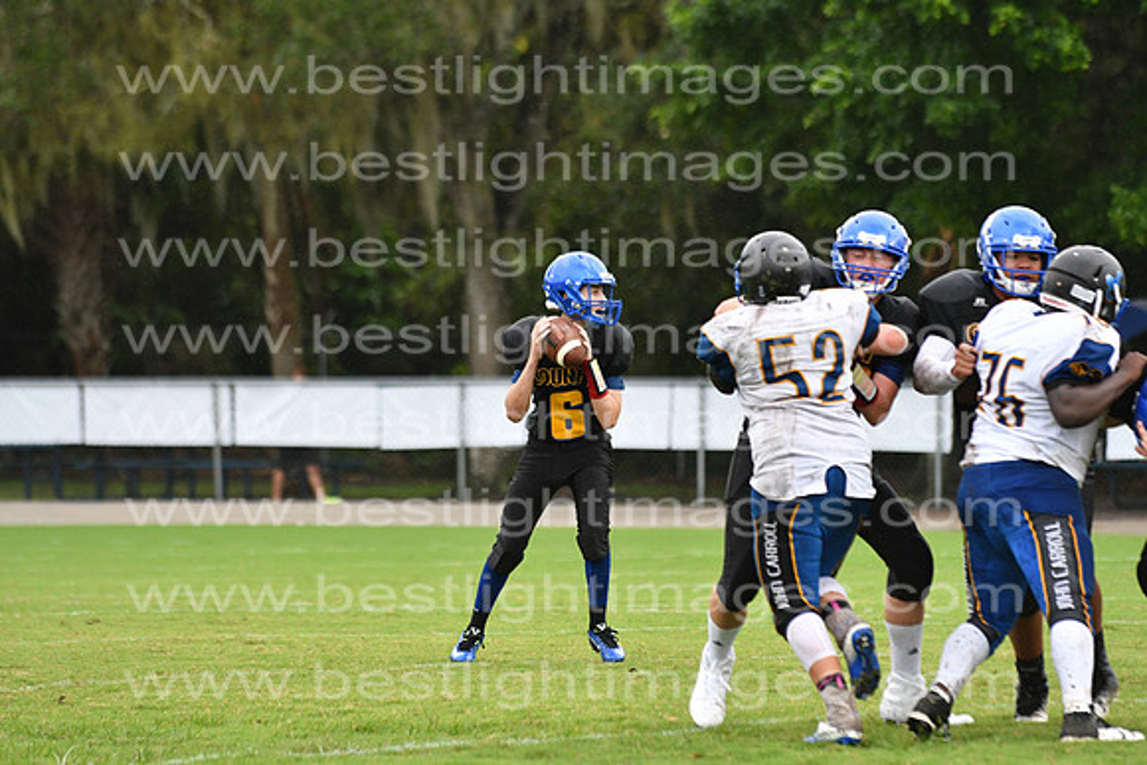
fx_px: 6692
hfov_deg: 9.8
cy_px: 382
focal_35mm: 210
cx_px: 574
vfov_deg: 6.5
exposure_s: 1/2500
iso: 800
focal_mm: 140
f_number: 3.5
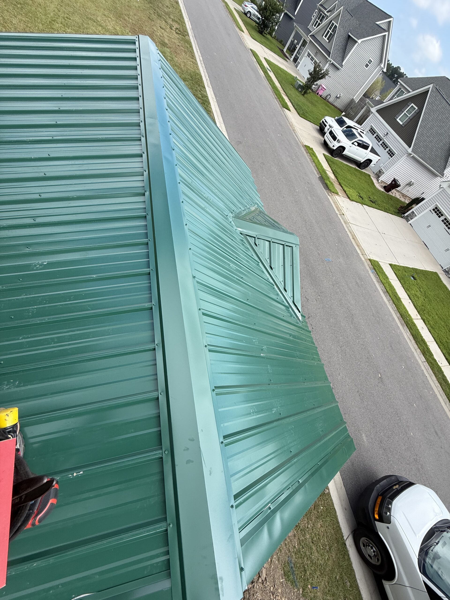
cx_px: 225
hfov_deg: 85.7
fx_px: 243
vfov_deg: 102.1
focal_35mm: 14
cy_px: 300
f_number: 2.2
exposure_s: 1/717
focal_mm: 2.22
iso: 50
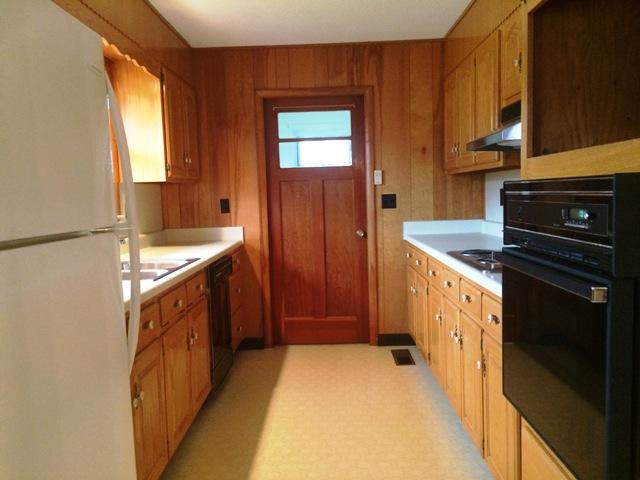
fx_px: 536
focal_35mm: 29
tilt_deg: -4.3
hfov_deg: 61.7
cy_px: 240
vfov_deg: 48.2
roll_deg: +1.9
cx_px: 320
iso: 320
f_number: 2.2
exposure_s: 1/15
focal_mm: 4.15
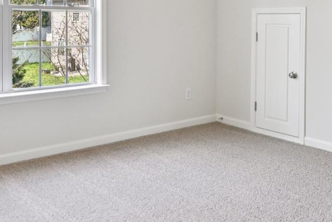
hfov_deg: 43.4
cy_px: 27
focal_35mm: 45
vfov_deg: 28.8
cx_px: 137
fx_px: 415
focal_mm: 14
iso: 100
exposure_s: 1/40
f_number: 8
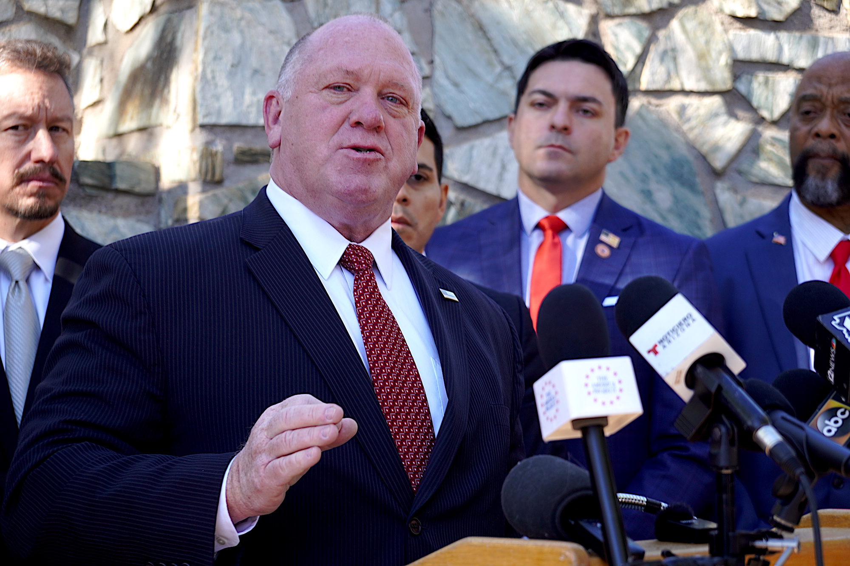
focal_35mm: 105
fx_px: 2479
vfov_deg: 13.0
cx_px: 425
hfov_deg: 19.5
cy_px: 283
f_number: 4
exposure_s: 1/125
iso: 125
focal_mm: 70
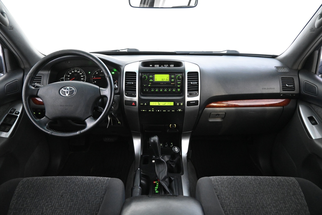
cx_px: 161
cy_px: 108
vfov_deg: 53.1
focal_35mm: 24
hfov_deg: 73.7
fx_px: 215
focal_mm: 16
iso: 6400
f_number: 3.5
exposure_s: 1/25
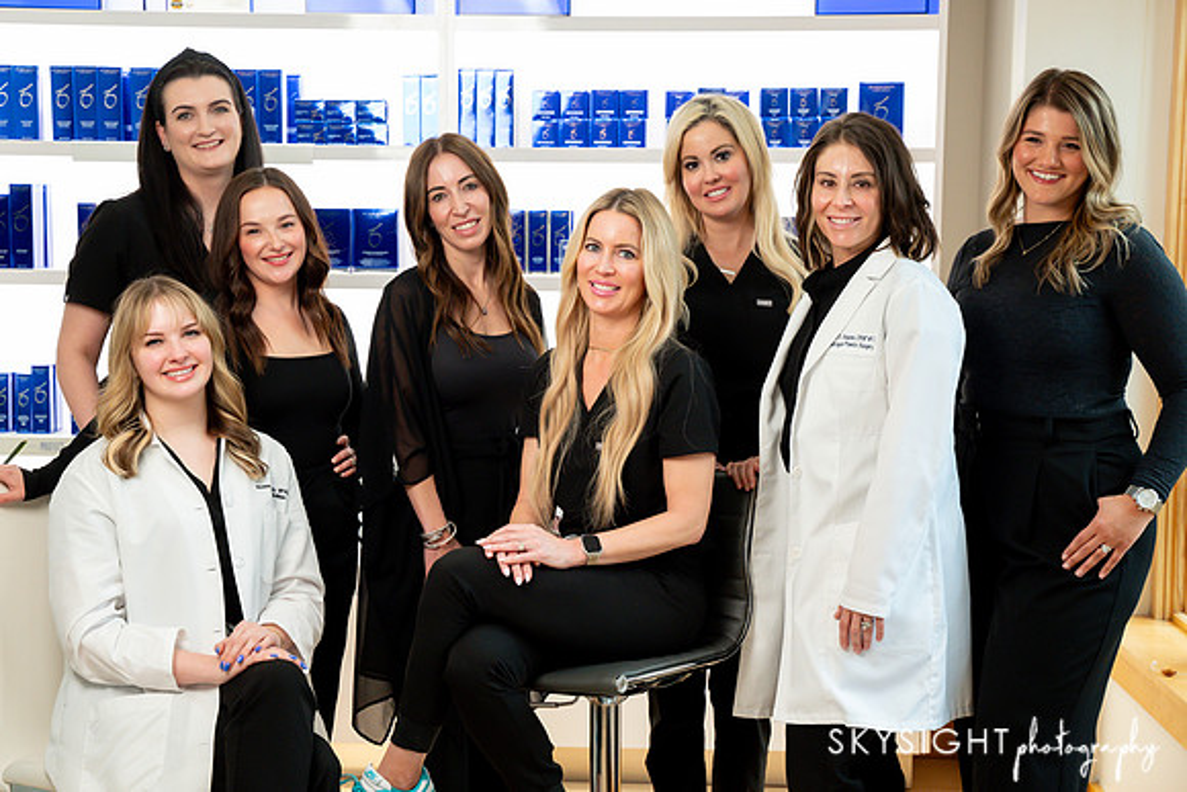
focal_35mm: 71
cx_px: 560
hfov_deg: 28.6
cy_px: 449
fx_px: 2326
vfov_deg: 19.3
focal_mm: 62
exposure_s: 1/160
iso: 1600
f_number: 4.5
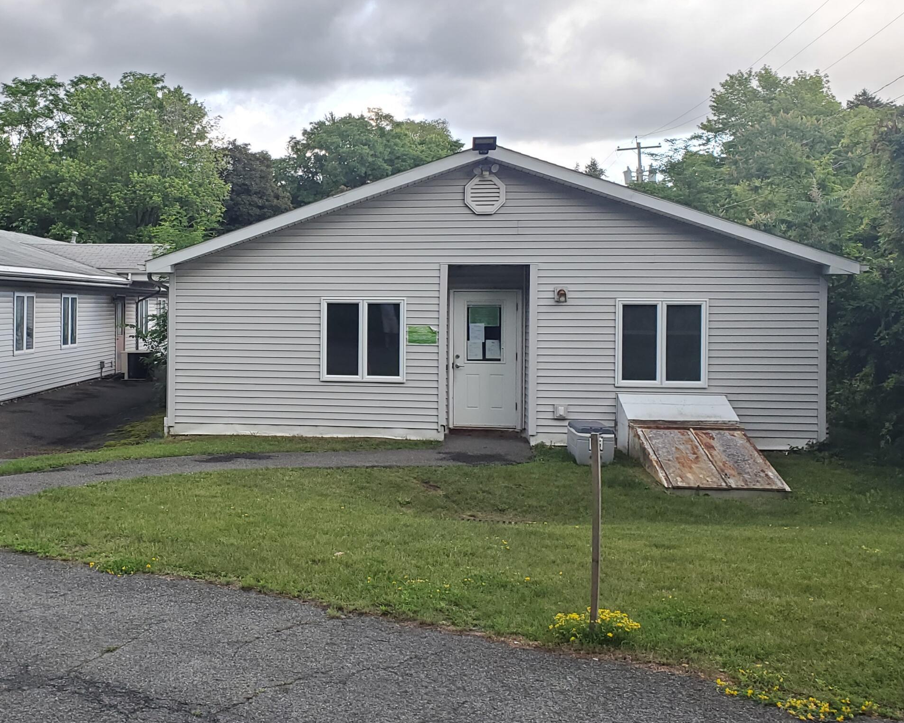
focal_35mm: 40
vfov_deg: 37.3
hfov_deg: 44.4
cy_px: 311
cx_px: 233
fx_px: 1070
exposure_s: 1/120
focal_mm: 4.3
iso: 125
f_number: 2.4
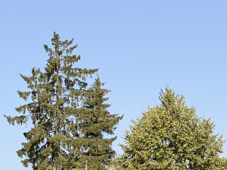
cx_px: 56
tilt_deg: +2.0
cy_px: 227
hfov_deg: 14.3
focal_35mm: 137
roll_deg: +0.6
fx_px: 899
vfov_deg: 10.6
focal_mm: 6.76
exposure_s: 1/4098
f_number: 1.78
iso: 64
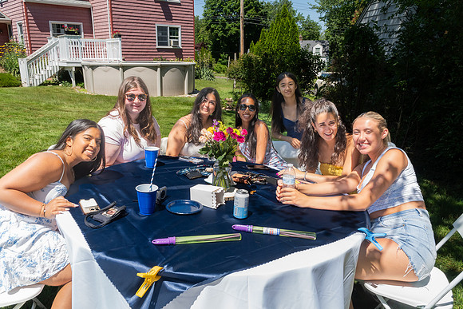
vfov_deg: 48.0
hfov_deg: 67.4
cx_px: 232
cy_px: 154
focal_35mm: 27
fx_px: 347
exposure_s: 1/400
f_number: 9
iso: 640
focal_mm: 18
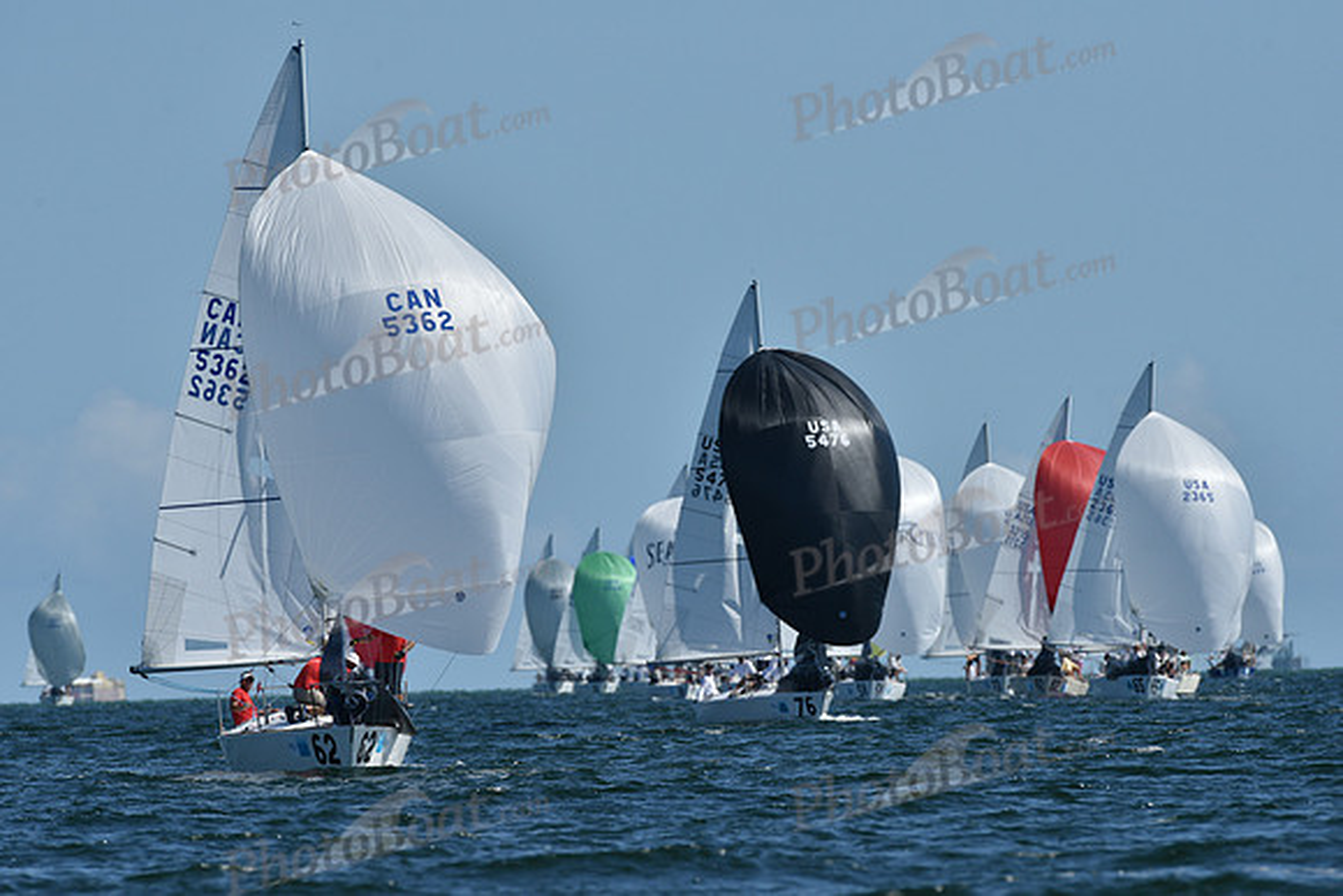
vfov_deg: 2.3
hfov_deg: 3.4
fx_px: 22388
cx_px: 672
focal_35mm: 600
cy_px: 448
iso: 250
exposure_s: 1/1600
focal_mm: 600
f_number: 8
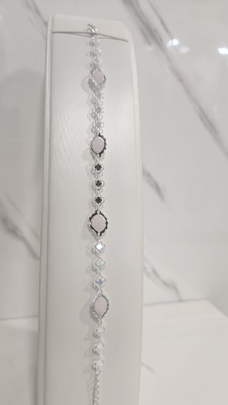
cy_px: 214
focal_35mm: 27
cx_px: 104
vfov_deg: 69.8
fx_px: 290
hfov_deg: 42.9
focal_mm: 5.4
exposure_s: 1/100
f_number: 1.8
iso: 160
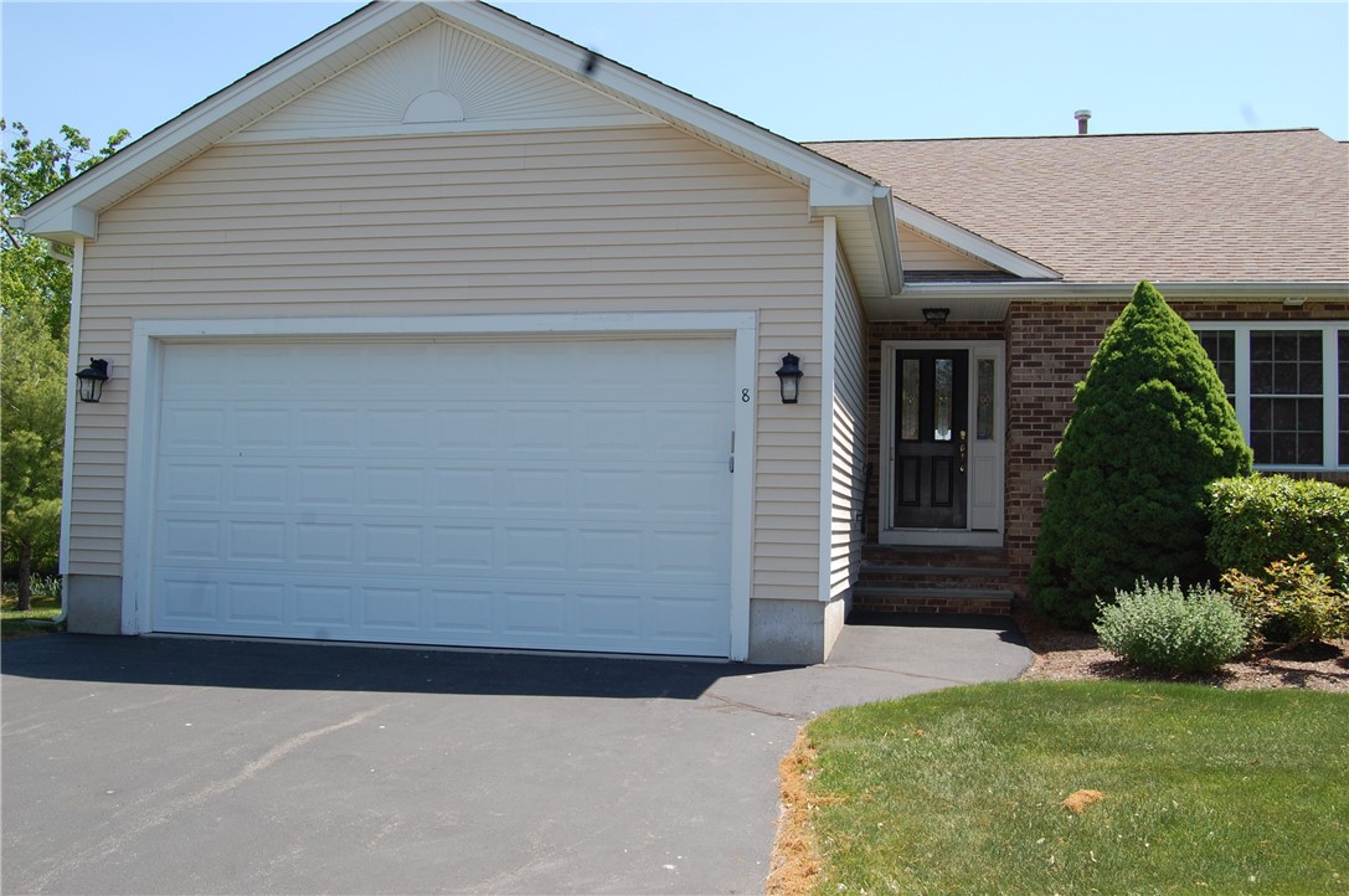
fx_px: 1291
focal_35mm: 34
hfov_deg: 55.2
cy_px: 448
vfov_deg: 38.3
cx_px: 674
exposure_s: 1/250
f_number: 8
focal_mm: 23
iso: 250
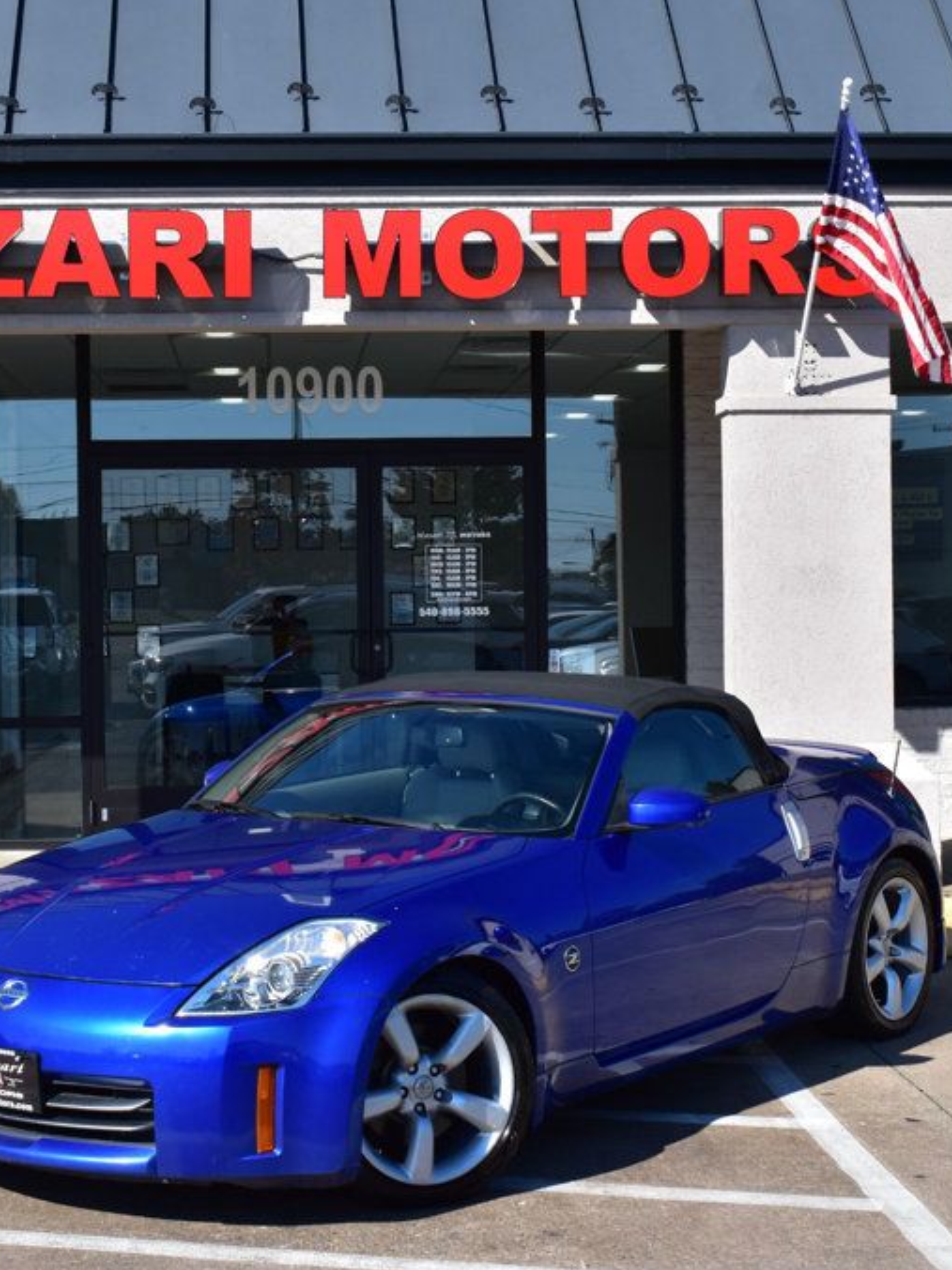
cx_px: 434
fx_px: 2484
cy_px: 637
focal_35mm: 68
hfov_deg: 21.7
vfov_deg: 28.7
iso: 360
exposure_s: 1/500
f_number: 11
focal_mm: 31
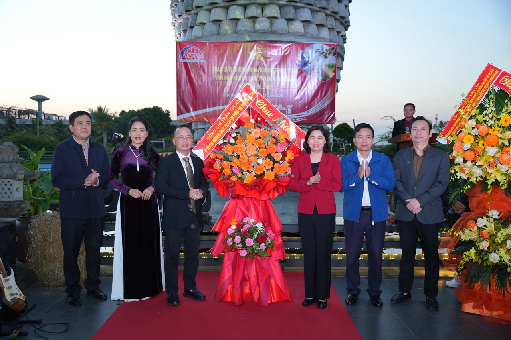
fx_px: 488
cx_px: 256
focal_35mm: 34
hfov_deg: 55.3
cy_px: 170
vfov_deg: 38.5
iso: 500
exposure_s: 1/250
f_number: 3.2
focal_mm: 34.4
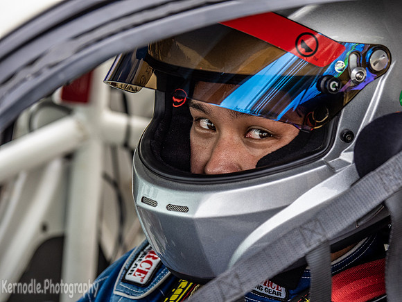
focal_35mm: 200
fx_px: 2323
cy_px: 151
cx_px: 201
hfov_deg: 9.9
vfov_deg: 7.4
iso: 320
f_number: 4
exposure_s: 1/200
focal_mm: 100
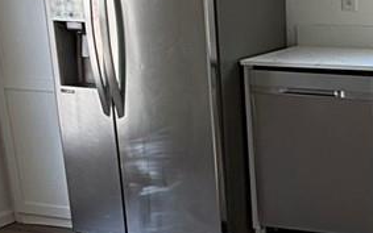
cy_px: 242
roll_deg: -0.8
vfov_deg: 15.2
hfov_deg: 23.0
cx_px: 426
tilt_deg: -20.2
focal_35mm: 84
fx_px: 854
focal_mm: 2.22
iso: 64
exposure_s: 1/99
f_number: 2.2
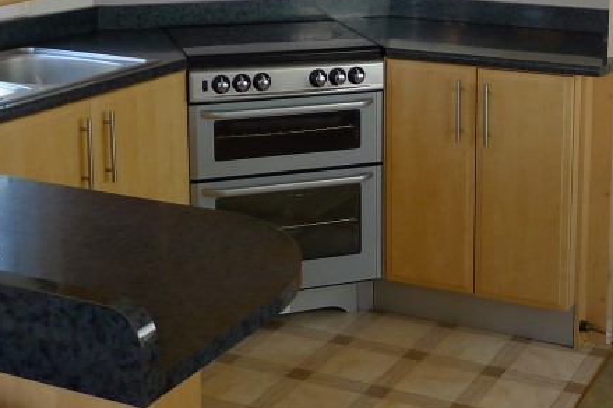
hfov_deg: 31.3
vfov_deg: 20.8
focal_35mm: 63
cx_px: 471
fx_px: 1072
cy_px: -8
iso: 80
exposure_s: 1/125
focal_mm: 5.1
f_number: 2
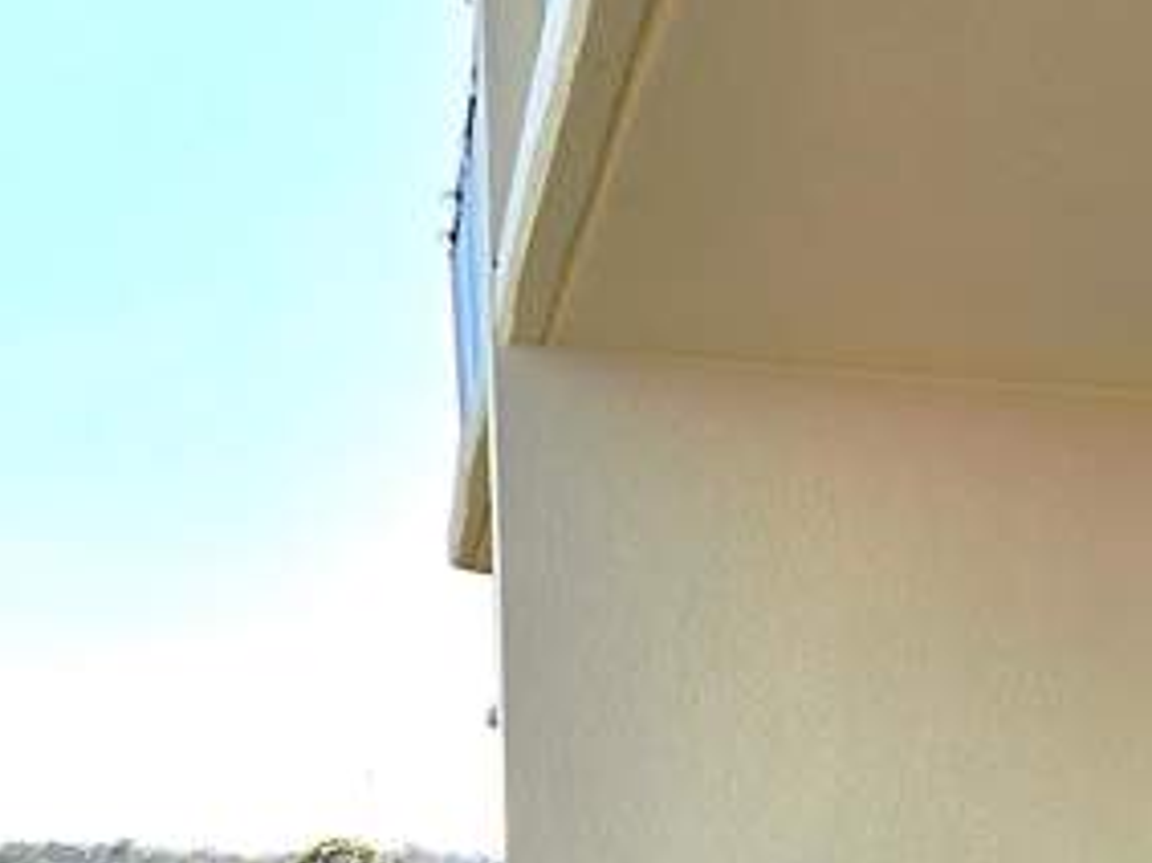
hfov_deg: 28.7
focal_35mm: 65
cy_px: 1111
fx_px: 2162
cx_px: 1030
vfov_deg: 20.6
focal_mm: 5.4
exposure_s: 1/852
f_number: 1.8
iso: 20
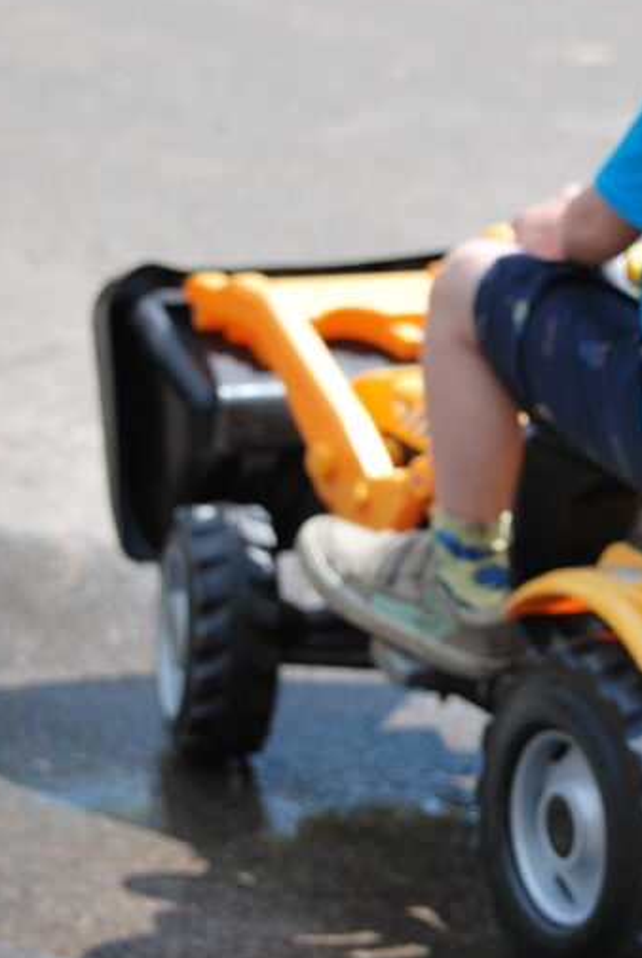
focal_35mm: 189
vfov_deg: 10.9
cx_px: 510
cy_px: 523
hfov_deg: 7.3
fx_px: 5035
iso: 100
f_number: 4.5
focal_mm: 62
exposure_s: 1/640
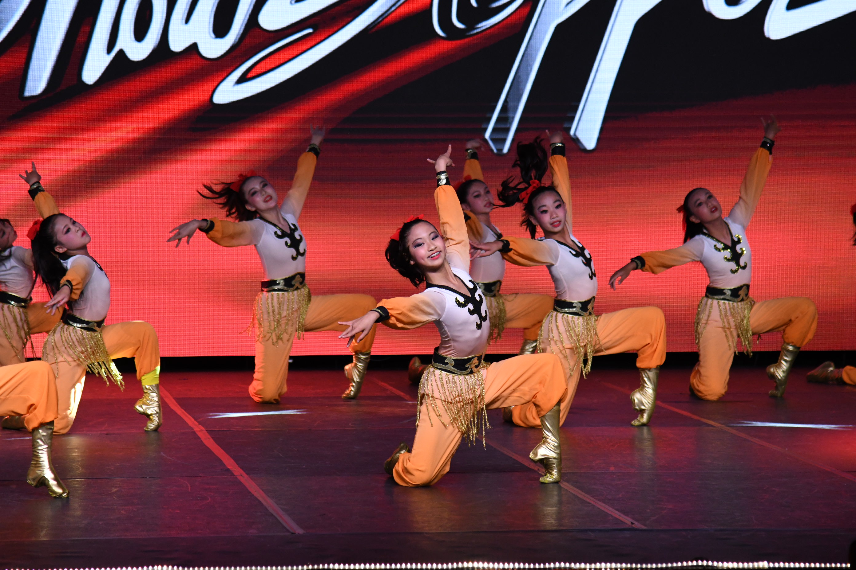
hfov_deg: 11.4
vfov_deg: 7.6
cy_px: 285
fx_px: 4280
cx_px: 428
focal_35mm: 180
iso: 2000
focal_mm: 120
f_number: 4
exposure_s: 1/800
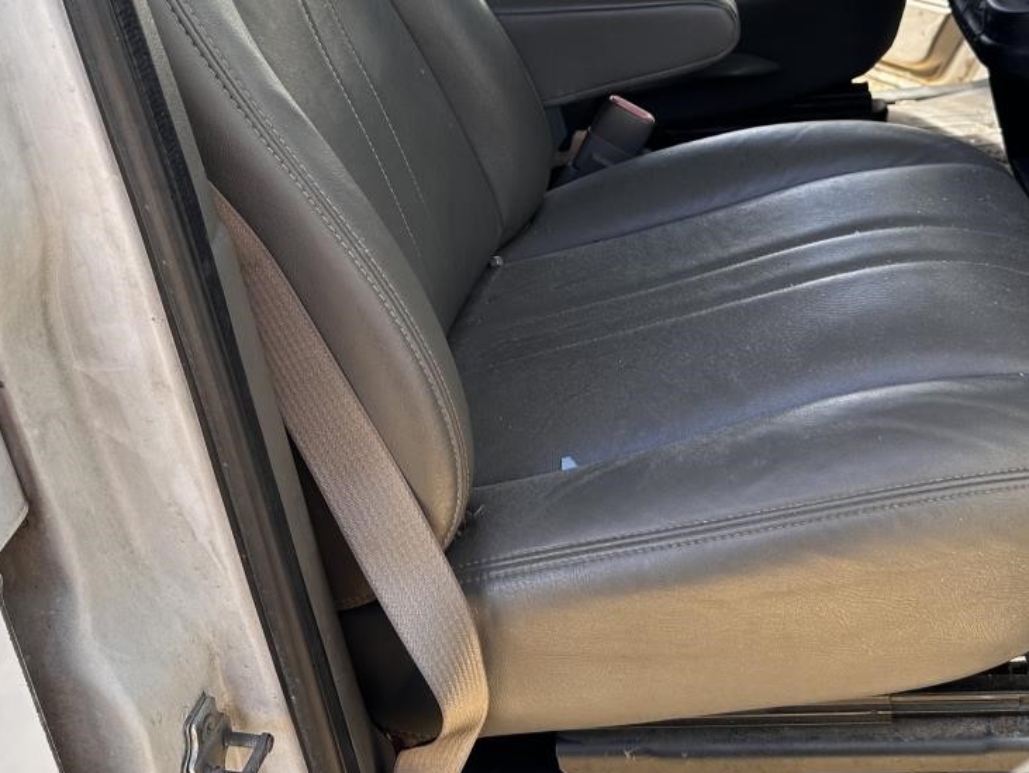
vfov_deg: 33.5
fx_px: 1249
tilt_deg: -24.3
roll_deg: +5.8
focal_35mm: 42
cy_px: 169
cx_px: 580
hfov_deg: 44.7
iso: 80
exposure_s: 1/503
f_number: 1.78
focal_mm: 6.86
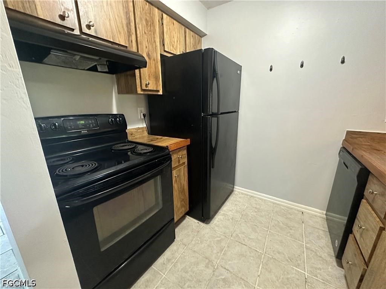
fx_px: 156
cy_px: 144
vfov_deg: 85.7
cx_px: 193
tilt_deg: -15.3
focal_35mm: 14
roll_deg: +1.4
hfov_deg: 102.1
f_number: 2.2
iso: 800
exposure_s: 1/60
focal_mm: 2.22
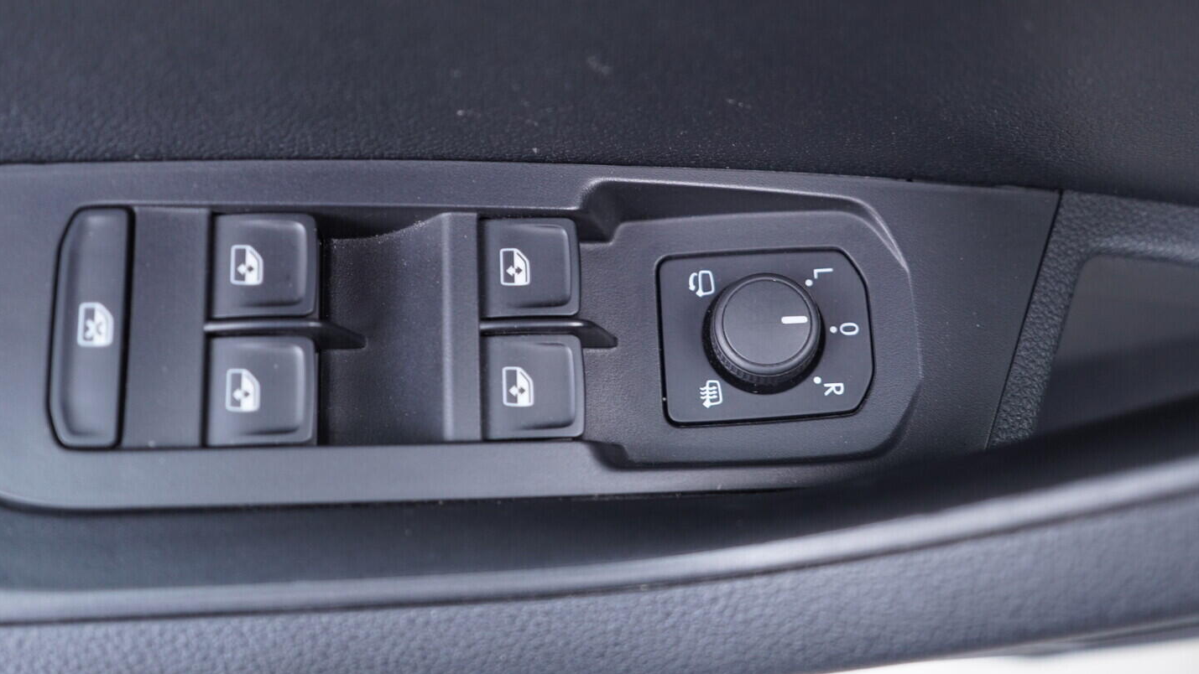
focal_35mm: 38
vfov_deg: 31.1
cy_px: 275
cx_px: 602
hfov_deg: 52.8
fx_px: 1208
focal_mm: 24
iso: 640
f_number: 2.8
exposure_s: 1/40
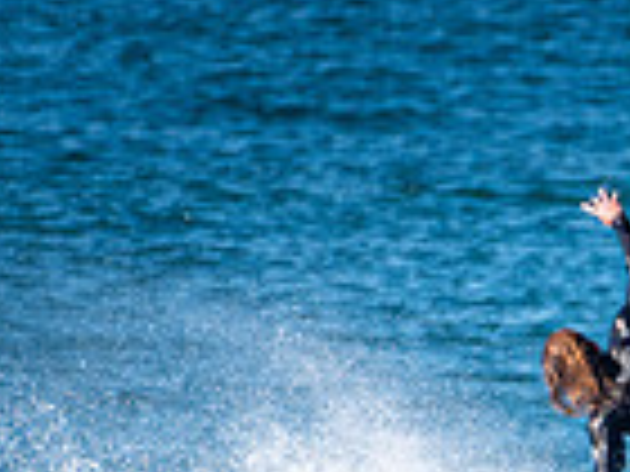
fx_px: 44371
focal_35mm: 2438
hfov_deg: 0.8
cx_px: 929
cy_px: 733
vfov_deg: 0.6
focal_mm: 500
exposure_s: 1/2000
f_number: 5.6
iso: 250
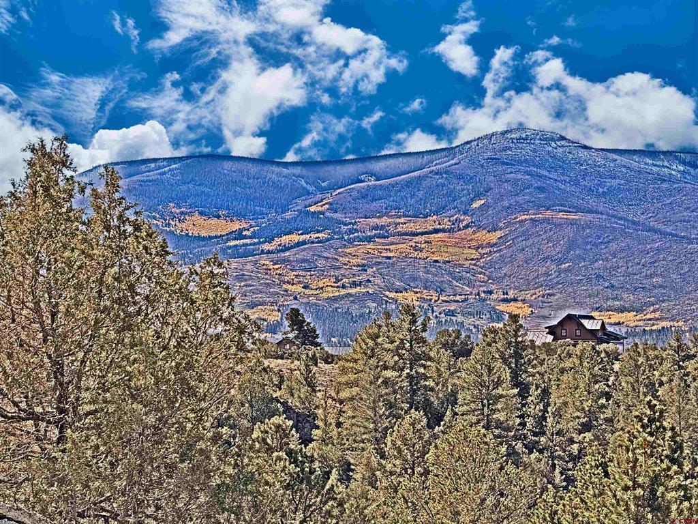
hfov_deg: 17.9
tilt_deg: +2.0
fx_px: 2218
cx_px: 349
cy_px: 262
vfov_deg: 13.5
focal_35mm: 110
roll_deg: -0.1
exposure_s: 1/638
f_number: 2.8
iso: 25
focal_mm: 16.89
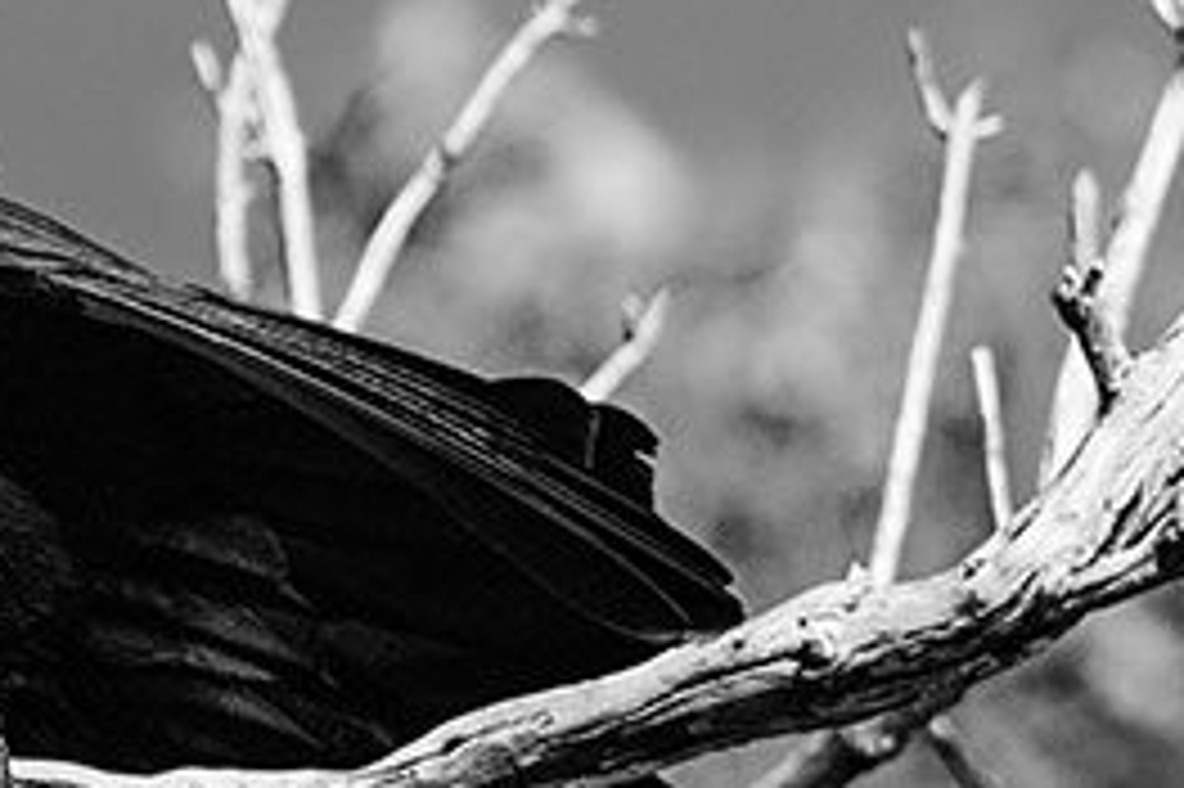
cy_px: 660
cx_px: 126
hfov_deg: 3.3
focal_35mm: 628
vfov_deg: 2.2
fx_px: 20641
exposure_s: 1/3200
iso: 1600
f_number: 10
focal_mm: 330
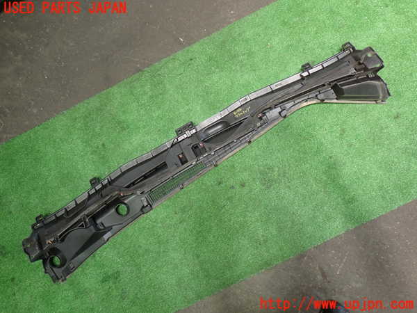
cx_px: 208
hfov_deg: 60.0
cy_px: 156
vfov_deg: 46.8
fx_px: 361
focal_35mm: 30
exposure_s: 1/50
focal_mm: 5.4
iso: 200
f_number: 2.3
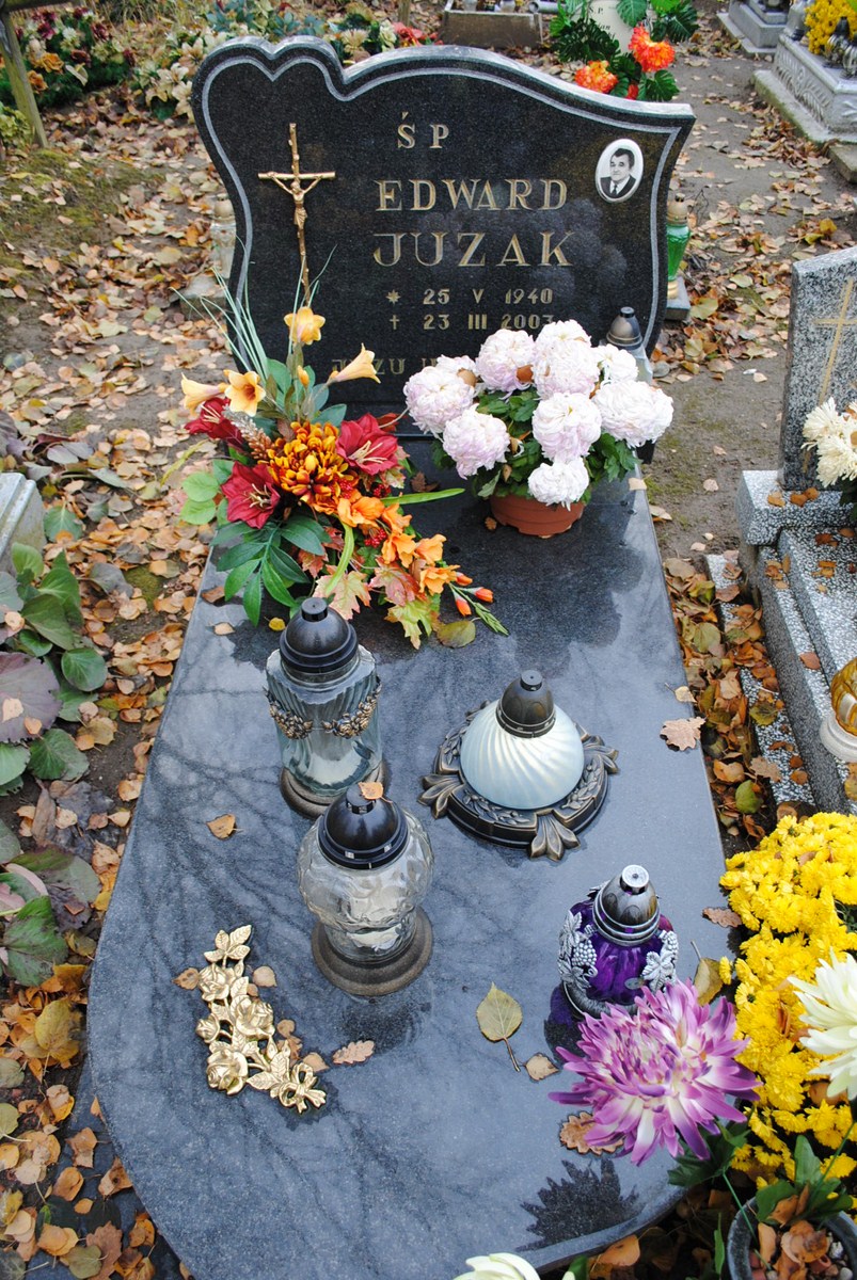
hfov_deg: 48.0
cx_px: 428
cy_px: 640
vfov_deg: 67.3
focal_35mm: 27
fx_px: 962
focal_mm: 18
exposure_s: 1/80
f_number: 4.5
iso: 200
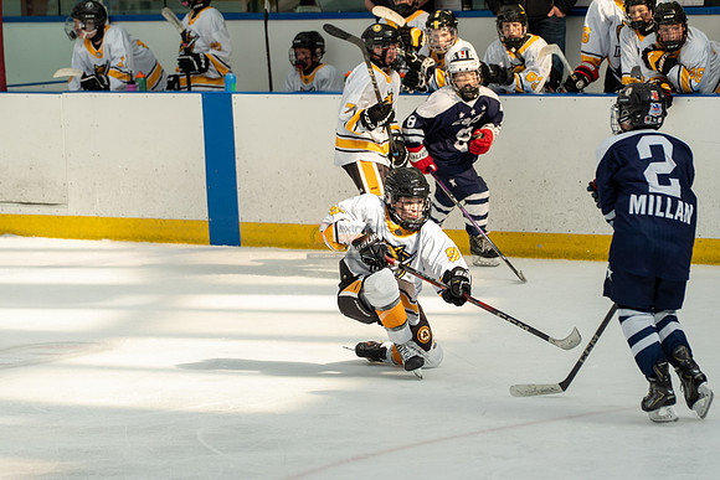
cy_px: 240
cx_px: 360
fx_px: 4501
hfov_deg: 9.1
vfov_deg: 6.1
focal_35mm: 225
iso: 800
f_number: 3.5
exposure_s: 1/1600
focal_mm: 150
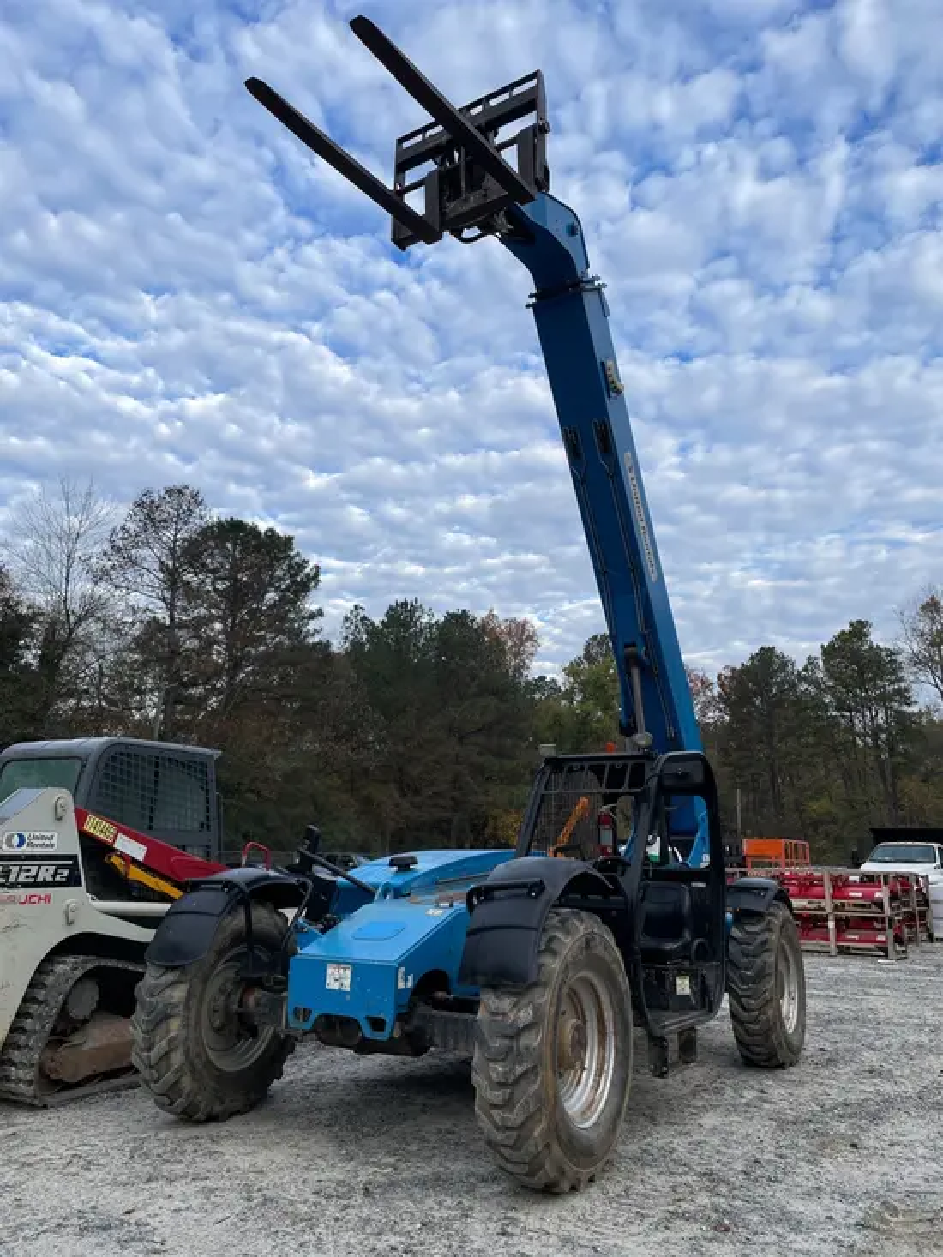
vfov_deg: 67.3
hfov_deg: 53.1
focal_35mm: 26
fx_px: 944
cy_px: 628
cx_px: 472
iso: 50
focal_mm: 4.2
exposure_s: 1/1531
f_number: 1.6
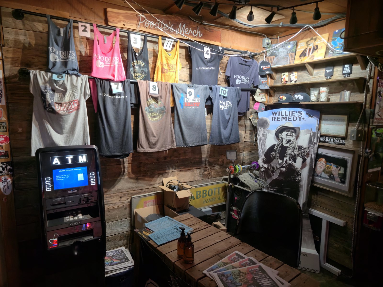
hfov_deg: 73.9
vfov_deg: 58.9
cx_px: 192
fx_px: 254
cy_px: 144
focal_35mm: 23
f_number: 1.8
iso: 200
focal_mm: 5.4
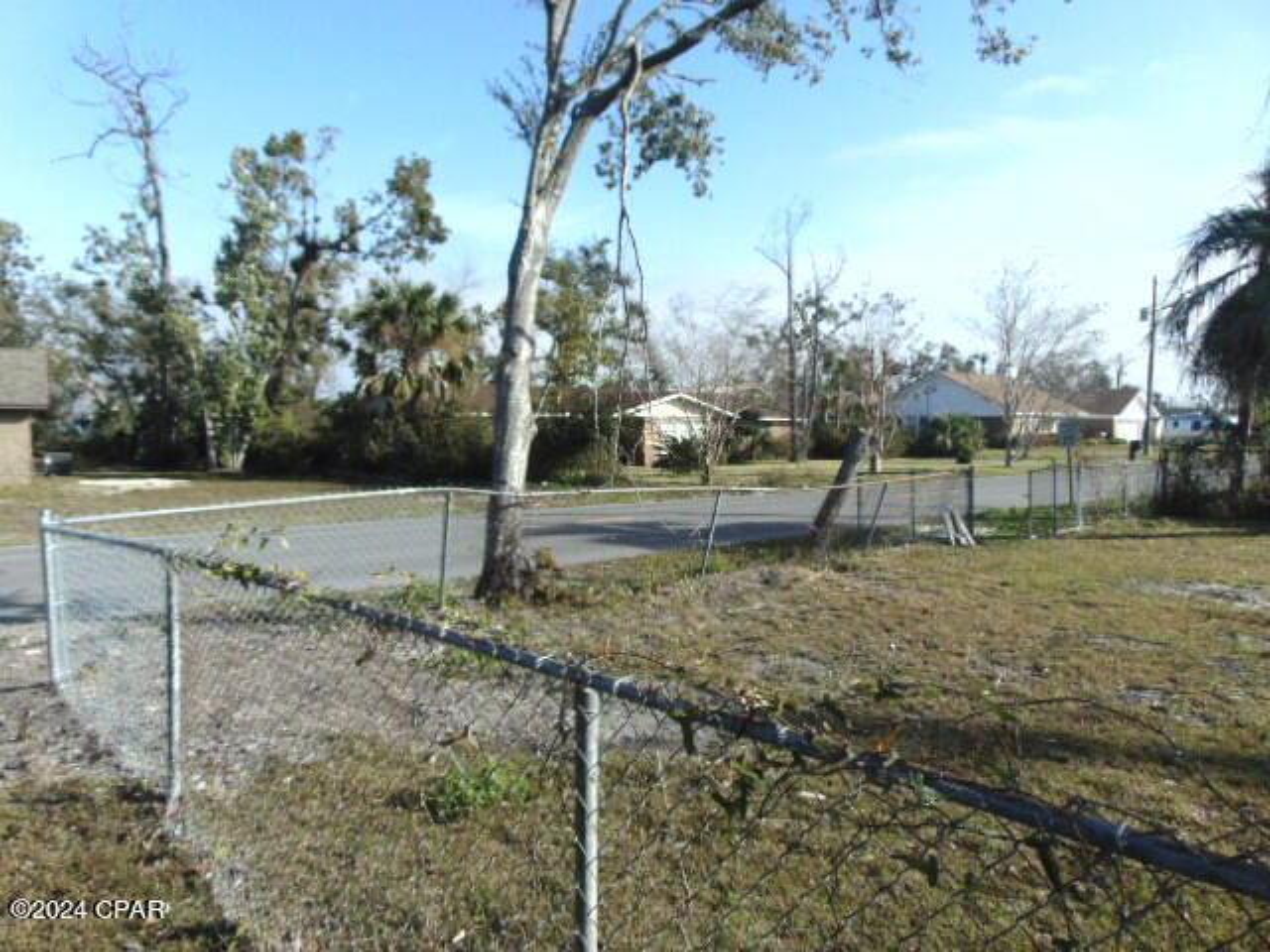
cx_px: 635
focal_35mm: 25
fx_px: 917
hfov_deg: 69.4
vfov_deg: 54.9
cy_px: 476
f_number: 7.7
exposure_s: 1/200
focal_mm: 4.5
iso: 80
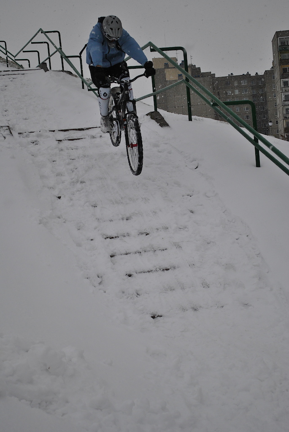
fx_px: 811
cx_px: 144
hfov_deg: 20.2
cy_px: 216
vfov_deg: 29.8
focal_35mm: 68
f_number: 5.3
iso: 280
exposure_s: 1/500
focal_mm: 45
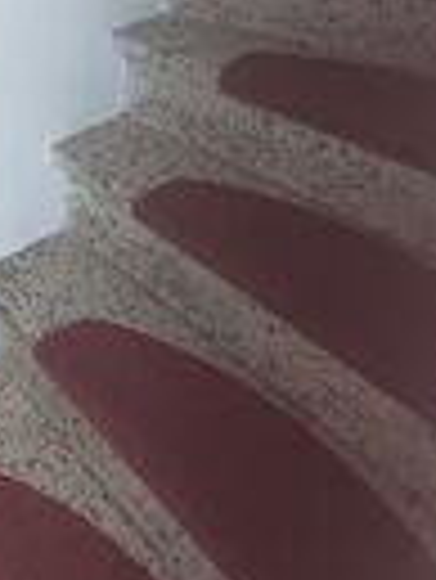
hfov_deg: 22.7
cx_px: -211
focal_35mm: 53
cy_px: -241
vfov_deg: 27.6
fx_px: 889
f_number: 2.2
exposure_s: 1/50
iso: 50
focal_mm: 1.64
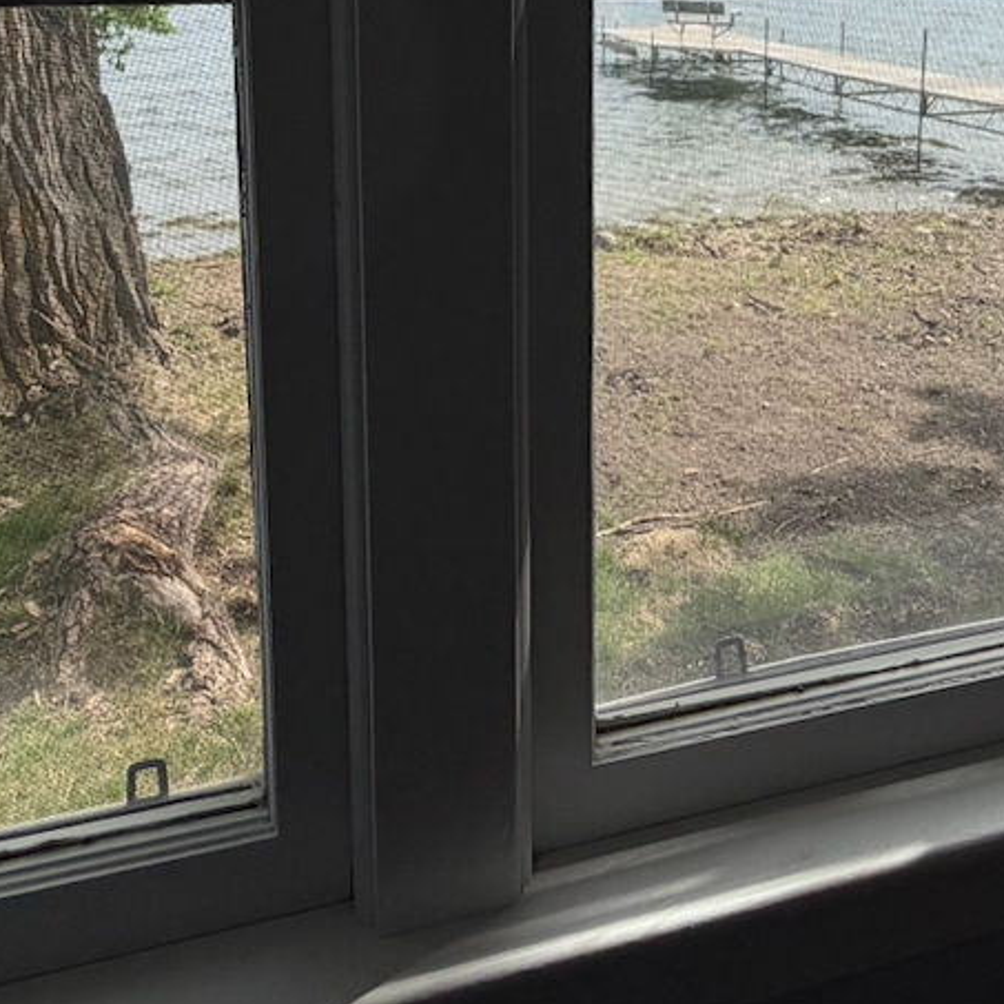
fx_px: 1148
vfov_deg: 42.4
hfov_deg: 46.8
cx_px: 627
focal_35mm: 35
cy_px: 60
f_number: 2.2
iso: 40
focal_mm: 2.22
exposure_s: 1/672
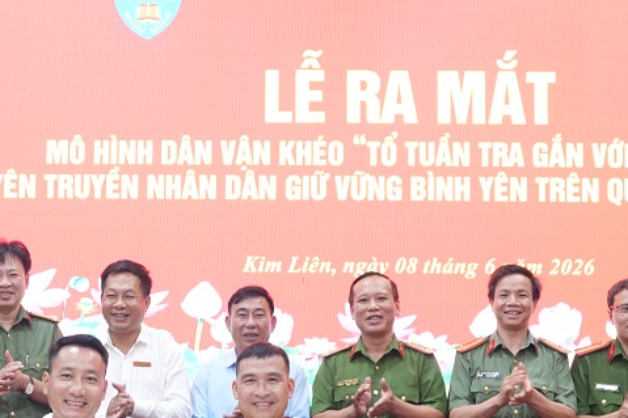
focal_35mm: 77
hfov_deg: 26.0
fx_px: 1343
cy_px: 328
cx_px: 167
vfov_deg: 17.6
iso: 800
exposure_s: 1/40
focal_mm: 24
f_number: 2.8
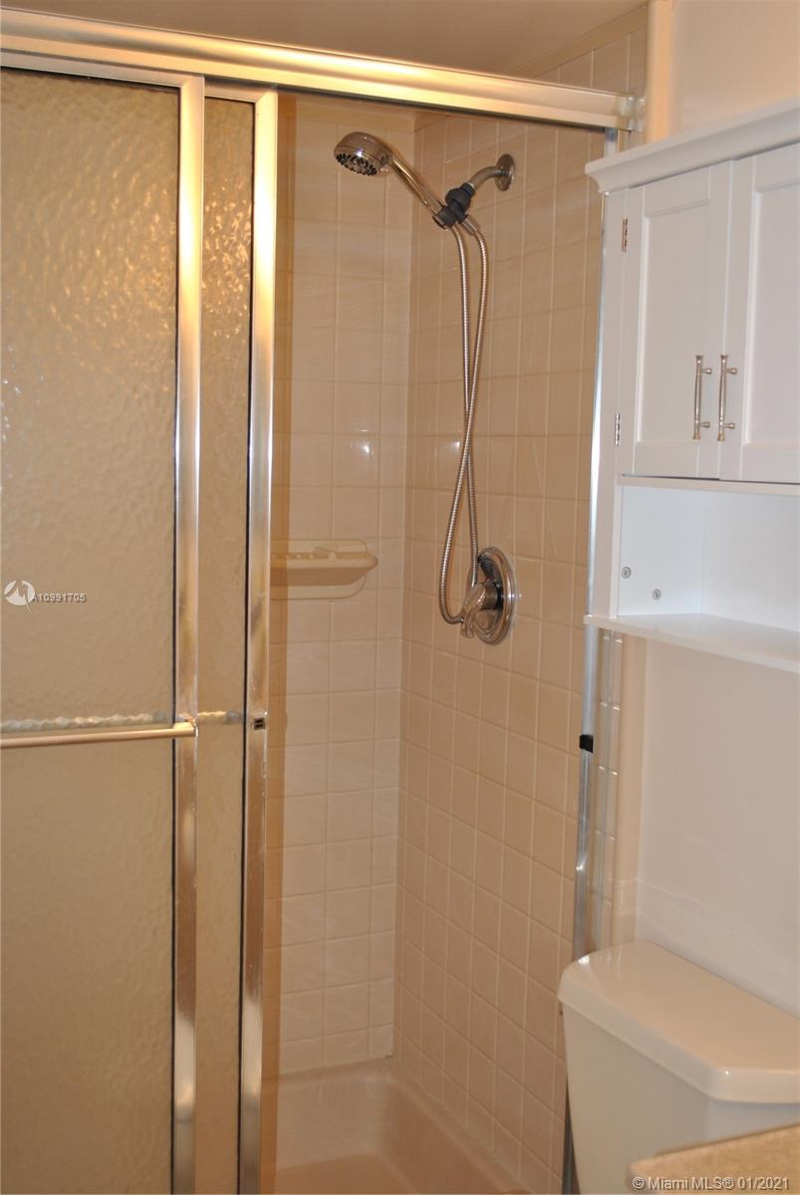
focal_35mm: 42
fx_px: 1396
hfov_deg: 32.0
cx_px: 400
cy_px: 598
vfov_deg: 46.4
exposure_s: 1/60
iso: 200
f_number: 4.5
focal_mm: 28
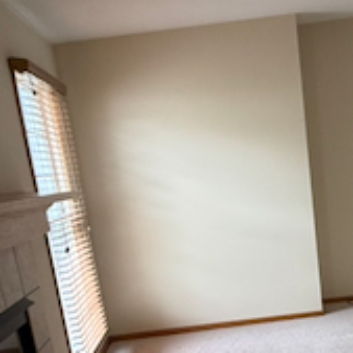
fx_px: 542
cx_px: 514
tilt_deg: -13.1
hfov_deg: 26.9
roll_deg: +0.4
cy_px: 303
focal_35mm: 47
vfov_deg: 34.5
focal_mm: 2.22
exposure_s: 1/60
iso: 200
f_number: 2.2
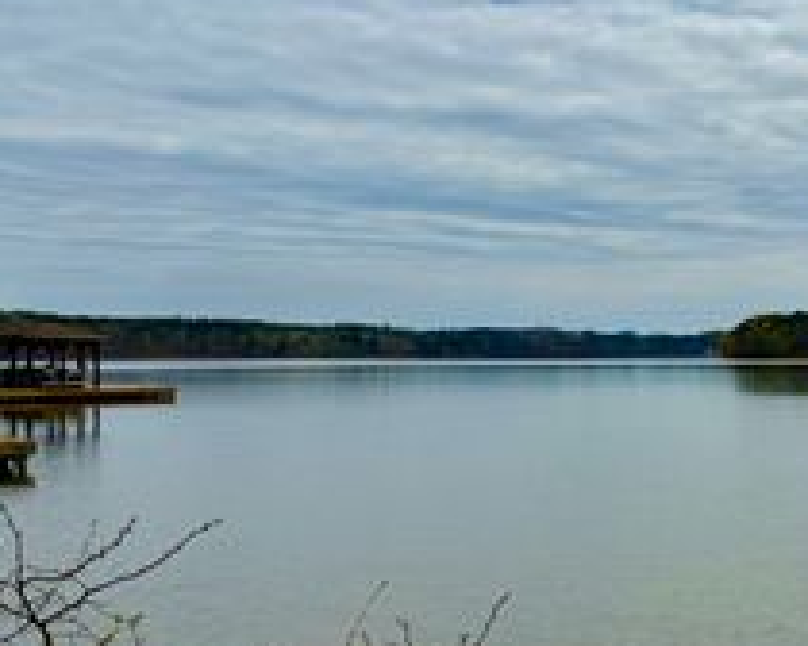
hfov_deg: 35.8
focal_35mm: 48
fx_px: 1148
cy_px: 340
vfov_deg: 31.4
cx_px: 764
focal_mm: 6.76
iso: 64
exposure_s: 1/14286
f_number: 1.78
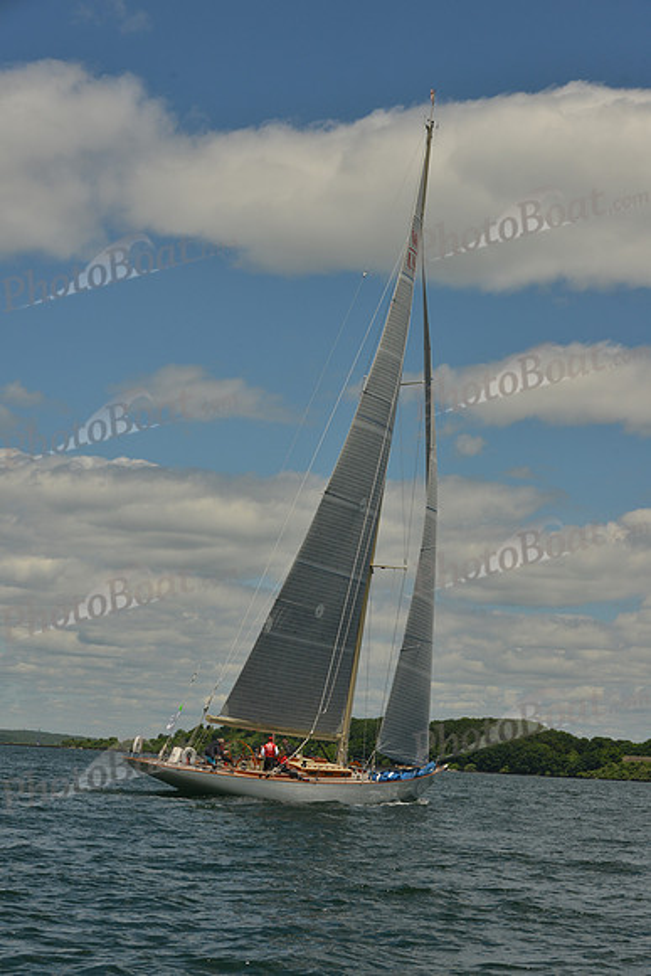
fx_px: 1897
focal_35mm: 70
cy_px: 488
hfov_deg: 19.5
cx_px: 326
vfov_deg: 28.8
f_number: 9
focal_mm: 70
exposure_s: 1/800
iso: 400
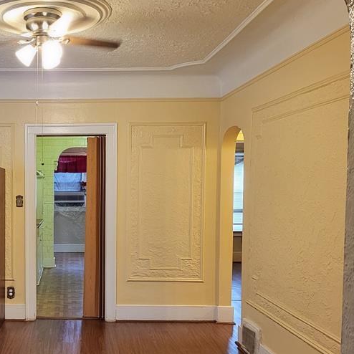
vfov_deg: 38.2
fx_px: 509
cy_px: 212
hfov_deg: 36.1
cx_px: 39
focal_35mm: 44
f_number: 1.8
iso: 250
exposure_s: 1/40
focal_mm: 5
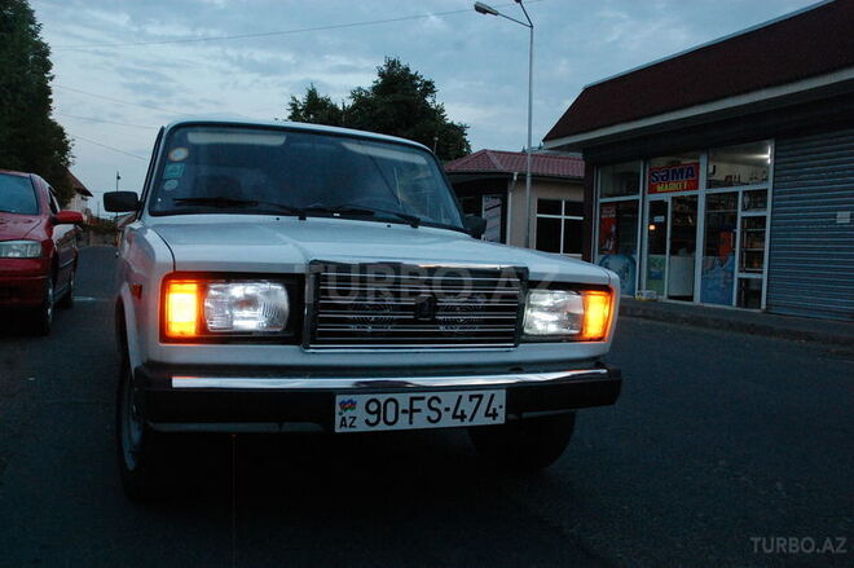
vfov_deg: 39.9
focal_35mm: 33
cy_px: 284
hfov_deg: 57.3
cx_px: 427
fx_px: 782
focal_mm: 22
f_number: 5.6
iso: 1600
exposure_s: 1/125
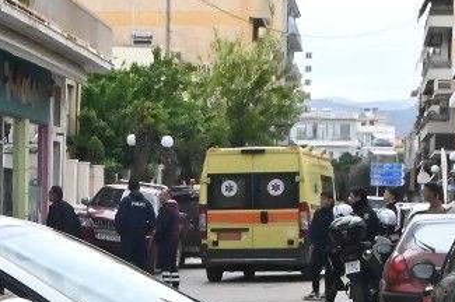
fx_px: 2008
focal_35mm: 159
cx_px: -13
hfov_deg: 12.8
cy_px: 287
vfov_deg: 8.6
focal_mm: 29
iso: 8000
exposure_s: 1/1250
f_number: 18
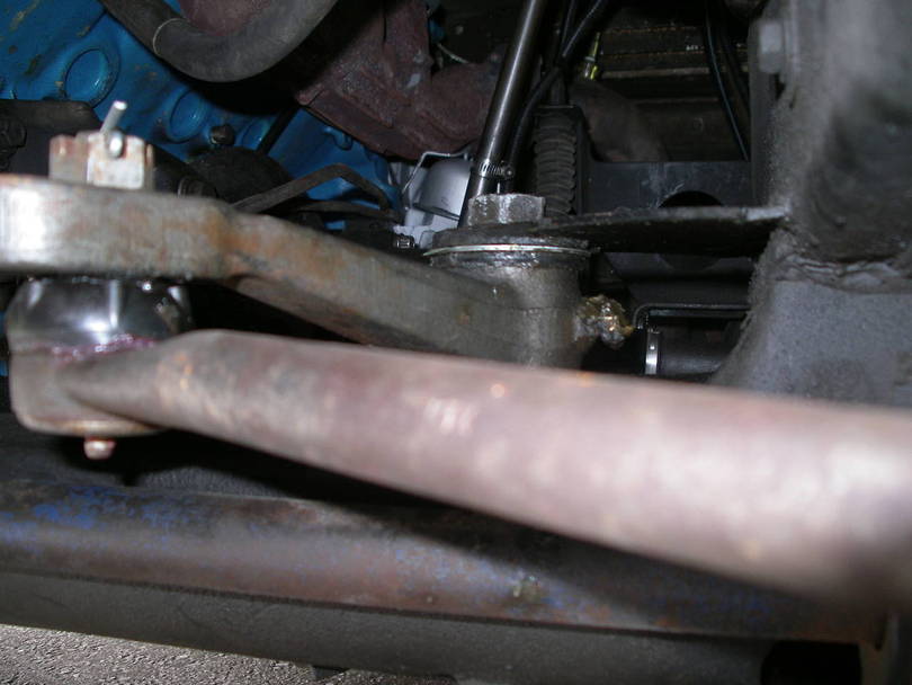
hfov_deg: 50.1
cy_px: 342
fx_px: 975
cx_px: 456
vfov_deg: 38.7
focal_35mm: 37
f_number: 2.8
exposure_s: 1/40
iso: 200
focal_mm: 7.8
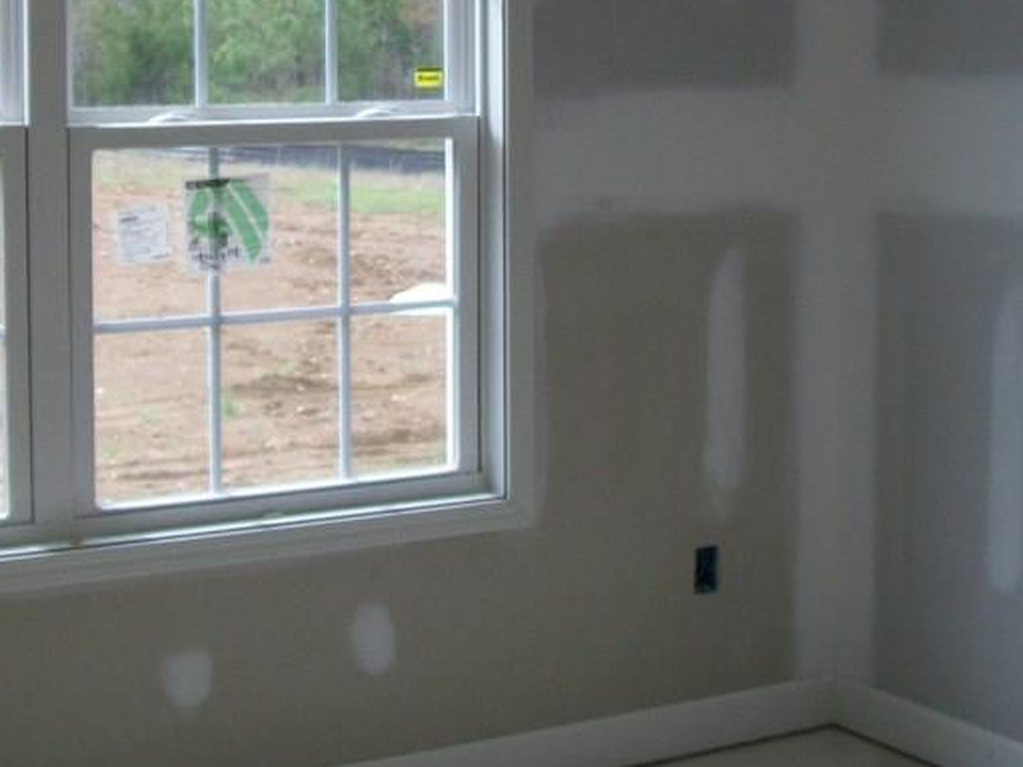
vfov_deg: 20.1
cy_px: 84
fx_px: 2128
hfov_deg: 27.0
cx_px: 390
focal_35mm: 72
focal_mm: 6
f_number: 2.7
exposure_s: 1/250
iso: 64
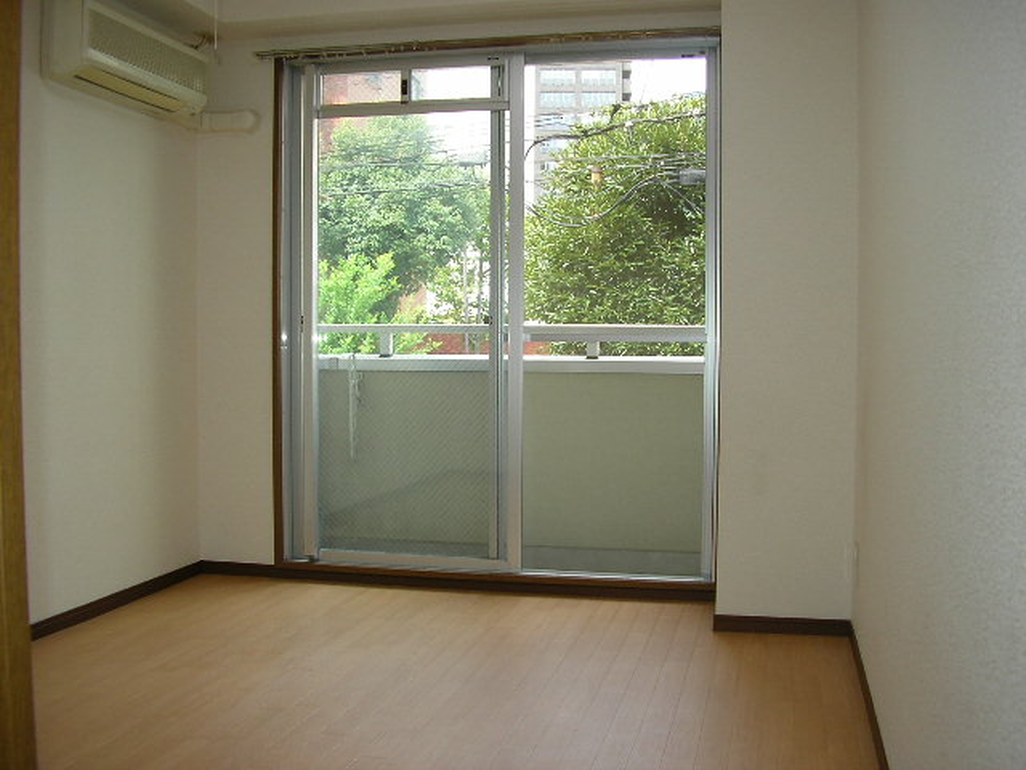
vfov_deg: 37.7
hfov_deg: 49.0
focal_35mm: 38
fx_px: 1126
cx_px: 513
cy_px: 385
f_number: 2.9
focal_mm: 5.8
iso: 50
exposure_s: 1/55
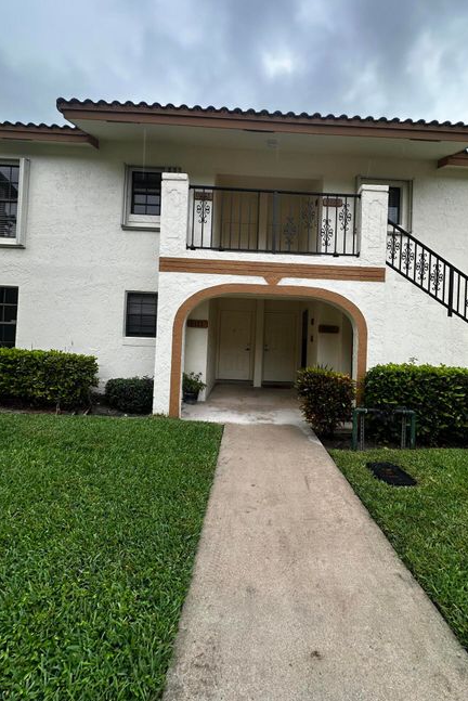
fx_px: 292
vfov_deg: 100.3
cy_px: 342
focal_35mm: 15
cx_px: 249
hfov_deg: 77.3
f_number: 2.2
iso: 40
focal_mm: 2.22
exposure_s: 1/137
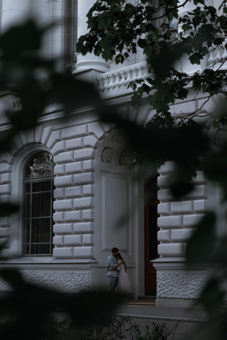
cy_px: 170
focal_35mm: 75
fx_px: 709
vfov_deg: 27.0
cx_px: 114
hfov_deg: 18.2
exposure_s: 1/80
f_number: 4
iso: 125
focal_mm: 50
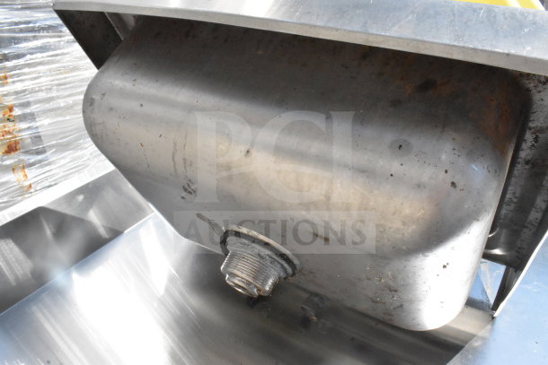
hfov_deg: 61.9
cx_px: 274
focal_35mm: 30
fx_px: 457
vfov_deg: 43.6
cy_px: 182
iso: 6400
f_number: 22
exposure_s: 1/2000
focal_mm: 20
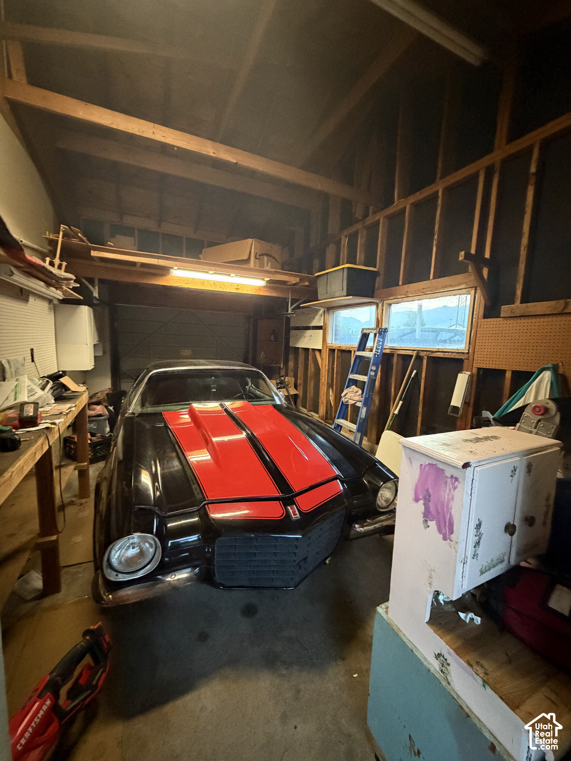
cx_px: 286
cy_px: 380
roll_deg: -2.7
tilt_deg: -7.2
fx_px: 308
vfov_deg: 102.1
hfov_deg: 85.7
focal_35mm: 14
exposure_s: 1/40
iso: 1000
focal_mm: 2.22
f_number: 2.2
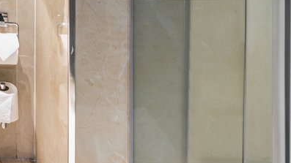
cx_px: -100
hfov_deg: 26.4
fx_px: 509
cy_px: -168
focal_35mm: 66
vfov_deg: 14.8
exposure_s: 2
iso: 100
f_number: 13
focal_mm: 14
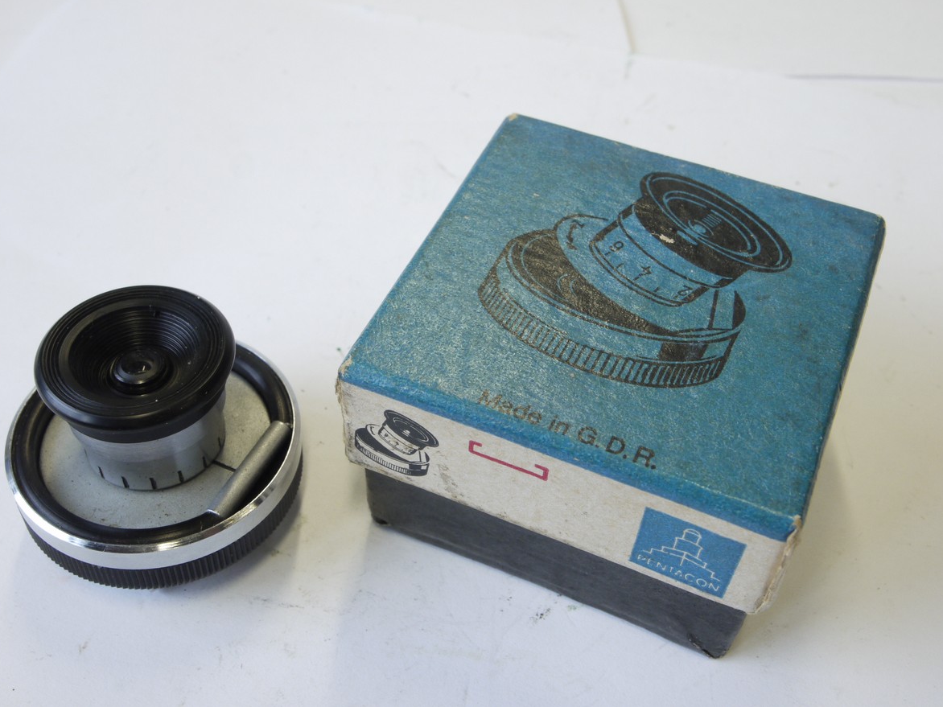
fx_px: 1171
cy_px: 346
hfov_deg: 43.9
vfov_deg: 33.6
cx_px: 471
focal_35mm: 43
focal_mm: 21
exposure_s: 1/15
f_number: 11
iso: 400
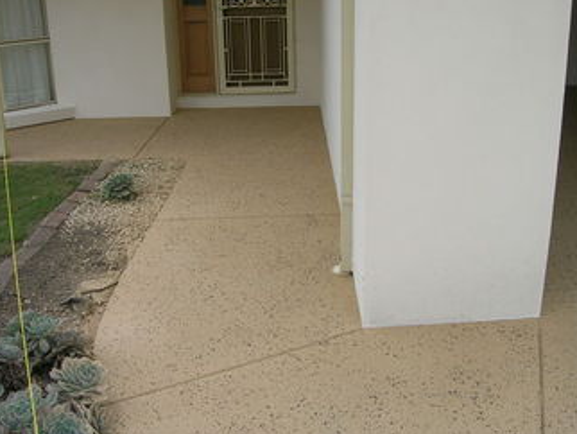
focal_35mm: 38
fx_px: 634
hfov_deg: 48.9
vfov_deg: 37.8
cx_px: 303
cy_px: 218
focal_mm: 5.4
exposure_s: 1/277
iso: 50
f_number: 4.8
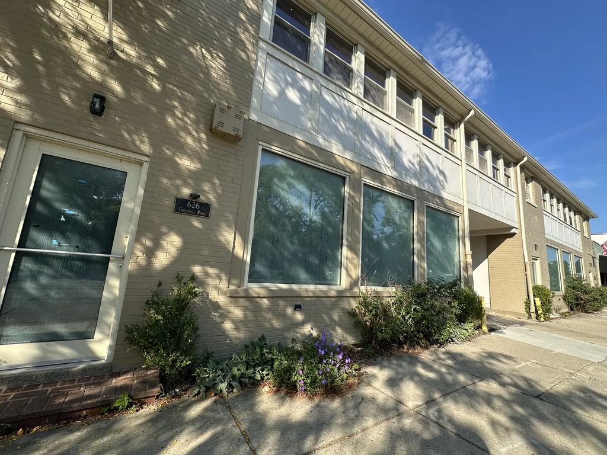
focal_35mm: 14
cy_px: 228
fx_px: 245
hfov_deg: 102.1
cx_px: 304
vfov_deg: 85.7
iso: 40
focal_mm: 2.22
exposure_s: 1/662
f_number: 2.2
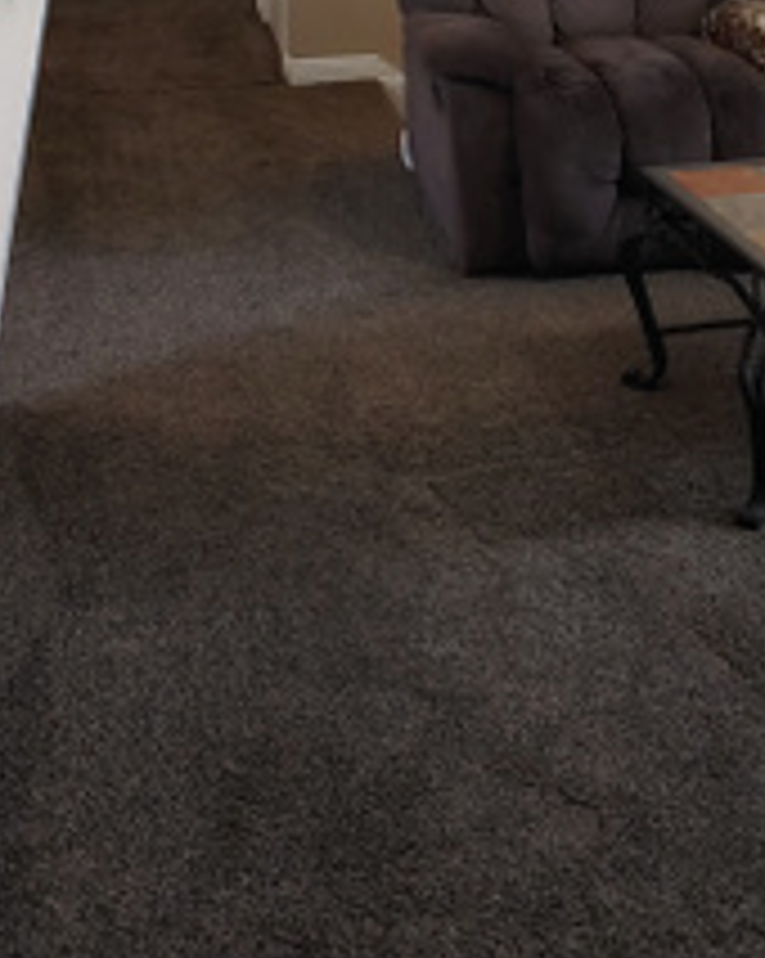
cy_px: -45
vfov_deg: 31.1
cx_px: 396
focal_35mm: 55
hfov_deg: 27.6
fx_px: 1559
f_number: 1.5
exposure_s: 1/60
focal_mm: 4.23
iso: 150
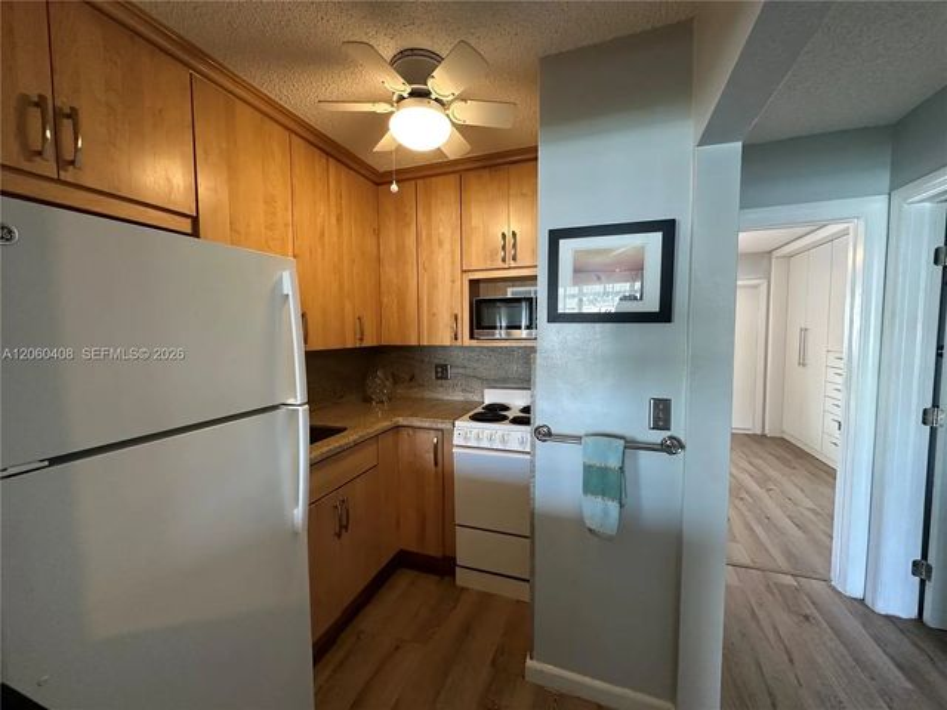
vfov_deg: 85.7
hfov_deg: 102.1
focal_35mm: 14
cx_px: 474
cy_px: 355
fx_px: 383
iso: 250
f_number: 2.2
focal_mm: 2.22
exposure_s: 1/60
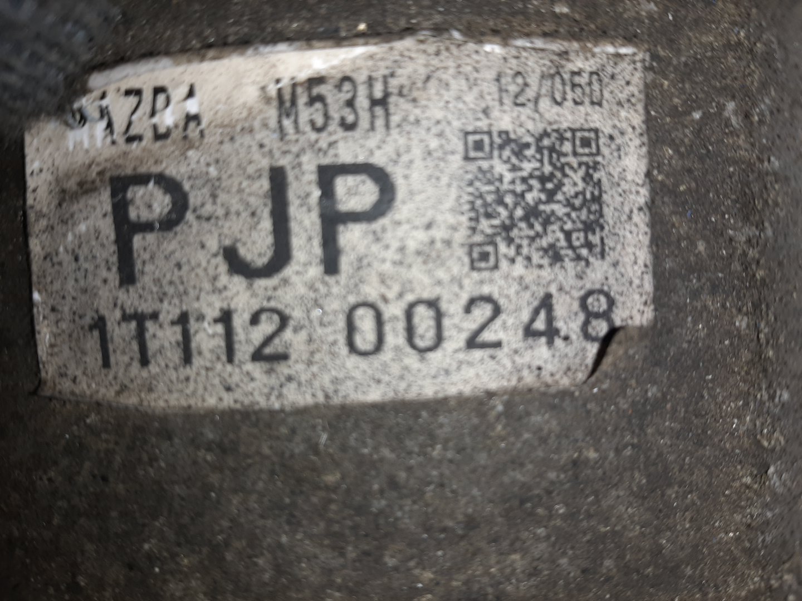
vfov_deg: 53.1
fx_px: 602
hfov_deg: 67.3
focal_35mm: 26
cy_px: 300
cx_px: 401
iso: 40
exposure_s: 1/121
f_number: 1.7
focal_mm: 3.93
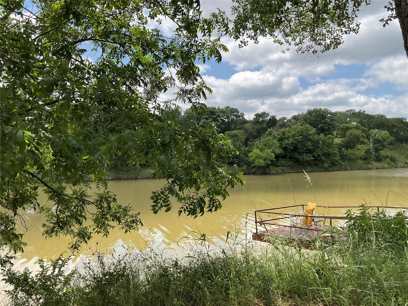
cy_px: 153
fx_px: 342
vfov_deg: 48.2
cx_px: 204
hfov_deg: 61.7
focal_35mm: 29
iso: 16
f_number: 1.8
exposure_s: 1/1534
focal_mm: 3
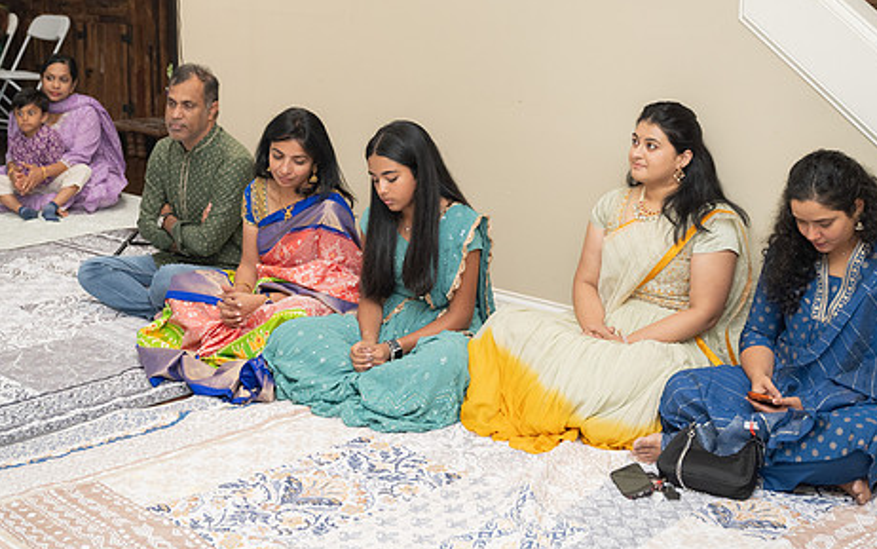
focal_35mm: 54
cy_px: 210
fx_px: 1291
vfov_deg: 23.9
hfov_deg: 37.5
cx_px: 408
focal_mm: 41
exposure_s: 1/160
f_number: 3.2
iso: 1000
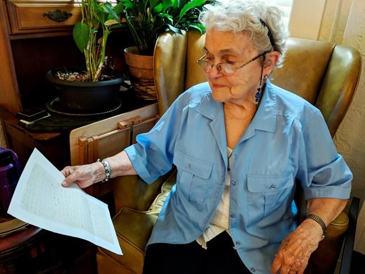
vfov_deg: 51.4
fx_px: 285
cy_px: 137
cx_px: 182
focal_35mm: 27
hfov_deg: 65.3
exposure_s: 1/40.1
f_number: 1.8
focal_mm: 4.44
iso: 400
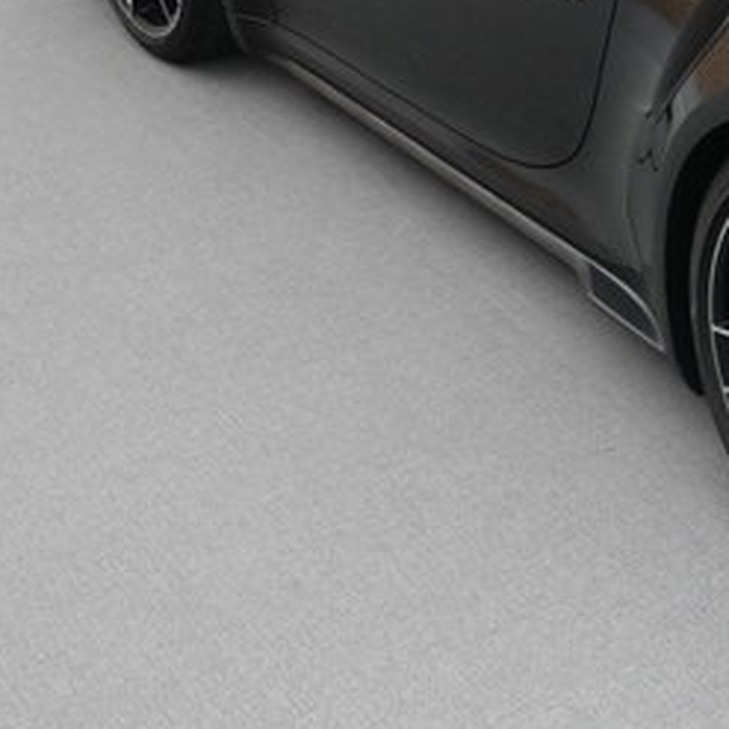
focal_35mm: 89
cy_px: 148
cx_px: 1043
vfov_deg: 19.3
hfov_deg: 17.8
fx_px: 2120
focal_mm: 22.5
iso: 720
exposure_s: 1/40
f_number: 4
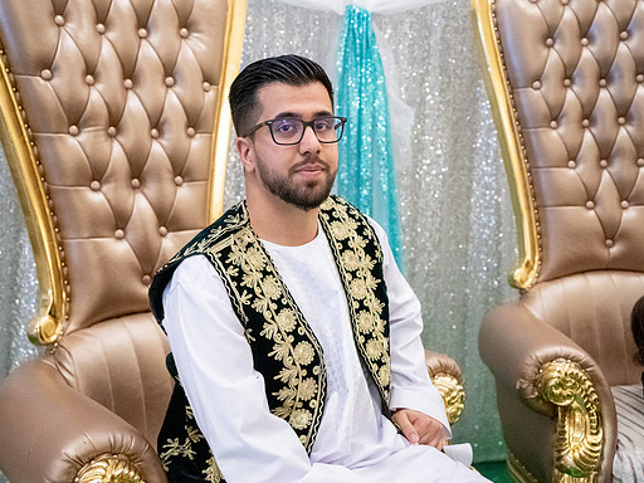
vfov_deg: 29.7
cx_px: 301
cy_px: 242
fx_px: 912
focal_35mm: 49
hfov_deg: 38.9
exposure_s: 1/320
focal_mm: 45
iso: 32000
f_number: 4
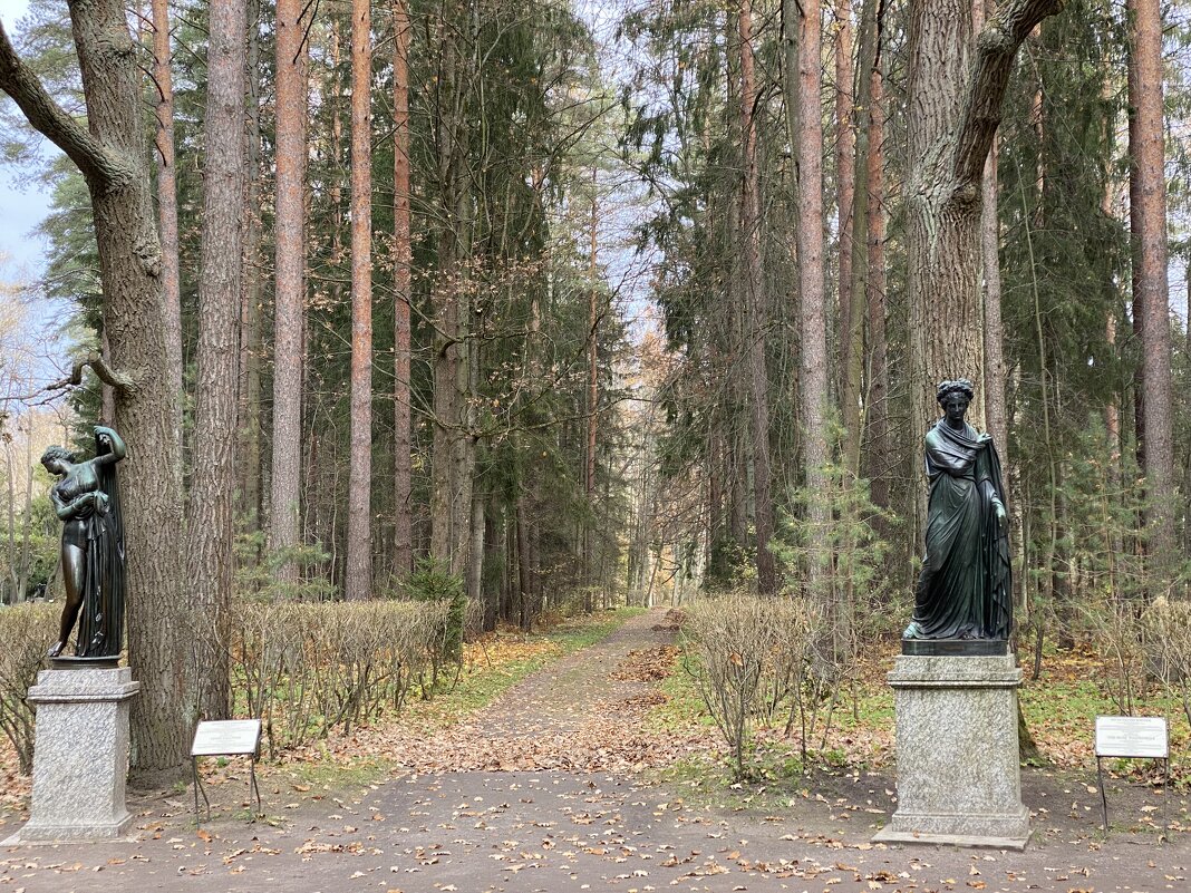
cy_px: 446
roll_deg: +0.1
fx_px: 1789
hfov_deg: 36.8
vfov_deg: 28.0
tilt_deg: +4.6
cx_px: 596
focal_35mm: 52
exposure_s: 1/122
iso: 40
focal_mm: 6
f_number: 2
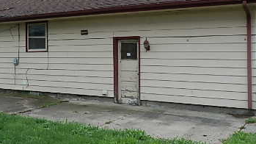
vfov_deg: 23.8
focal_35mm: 50
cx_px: 68
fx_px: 339
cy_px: 46
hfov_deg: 40.3
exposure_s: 1/320
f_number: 3
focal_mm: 4.5
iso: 80
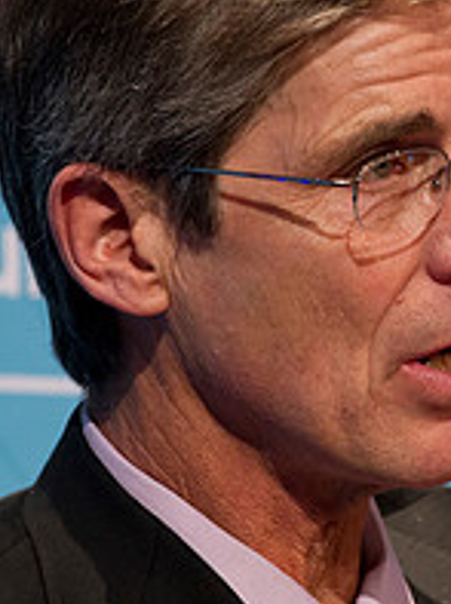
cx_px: 546
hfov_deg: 2.6
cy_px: 304
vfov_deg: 3.5
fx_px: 9882
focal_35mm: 567
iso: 2500
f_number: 4
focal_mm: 200
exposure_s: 1/125
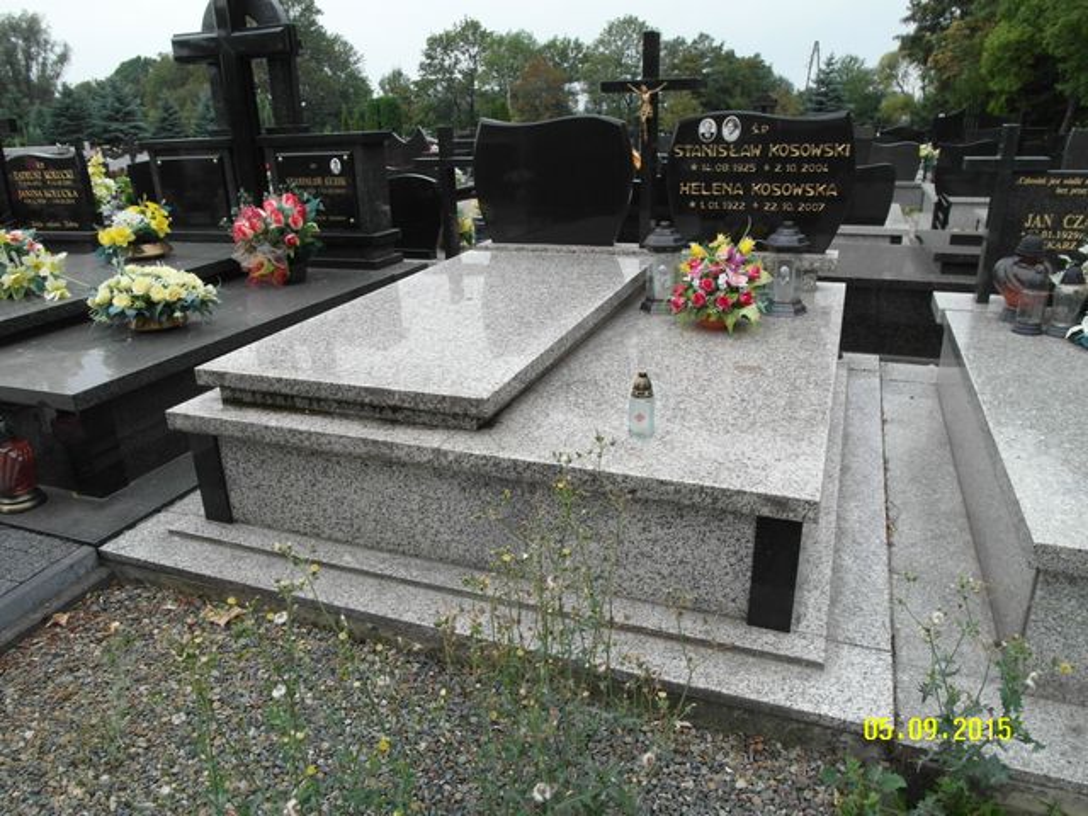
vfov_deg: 56.8
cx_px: 544
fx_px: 754
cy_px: 408
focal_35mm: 24
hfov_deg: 71.6
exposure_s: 1/90
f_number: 3.4
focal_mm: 5.2
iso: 80
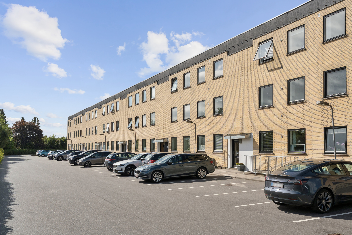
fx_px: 342
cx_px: 176
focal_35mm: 35
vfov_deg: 37.9
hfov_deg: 54.4
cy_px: 118
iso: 400
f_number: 10
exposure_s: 1/1250
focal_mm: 35
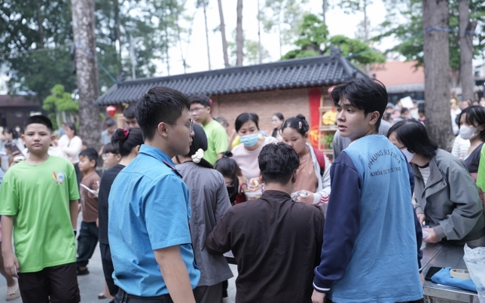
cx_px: 244
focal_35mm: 36
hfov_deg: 54.0
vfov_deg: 35.3
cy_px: 156
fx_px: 476
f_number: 2.8
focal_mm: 35
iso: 1250
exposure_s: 1/800
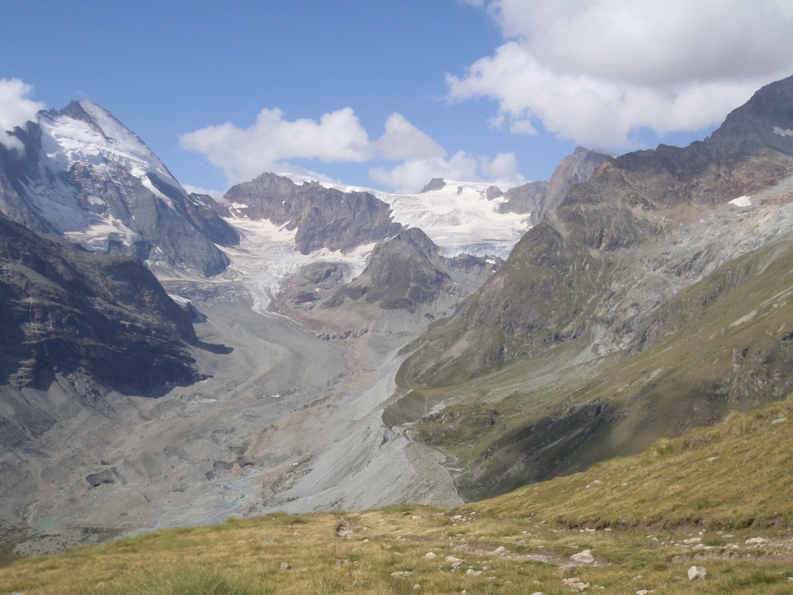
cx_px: 396
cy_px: 298
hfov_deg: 44.8
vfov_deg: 34.3
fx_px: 962
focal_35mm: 42
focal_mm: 7.57
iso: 80
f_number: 5
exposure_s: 1/640
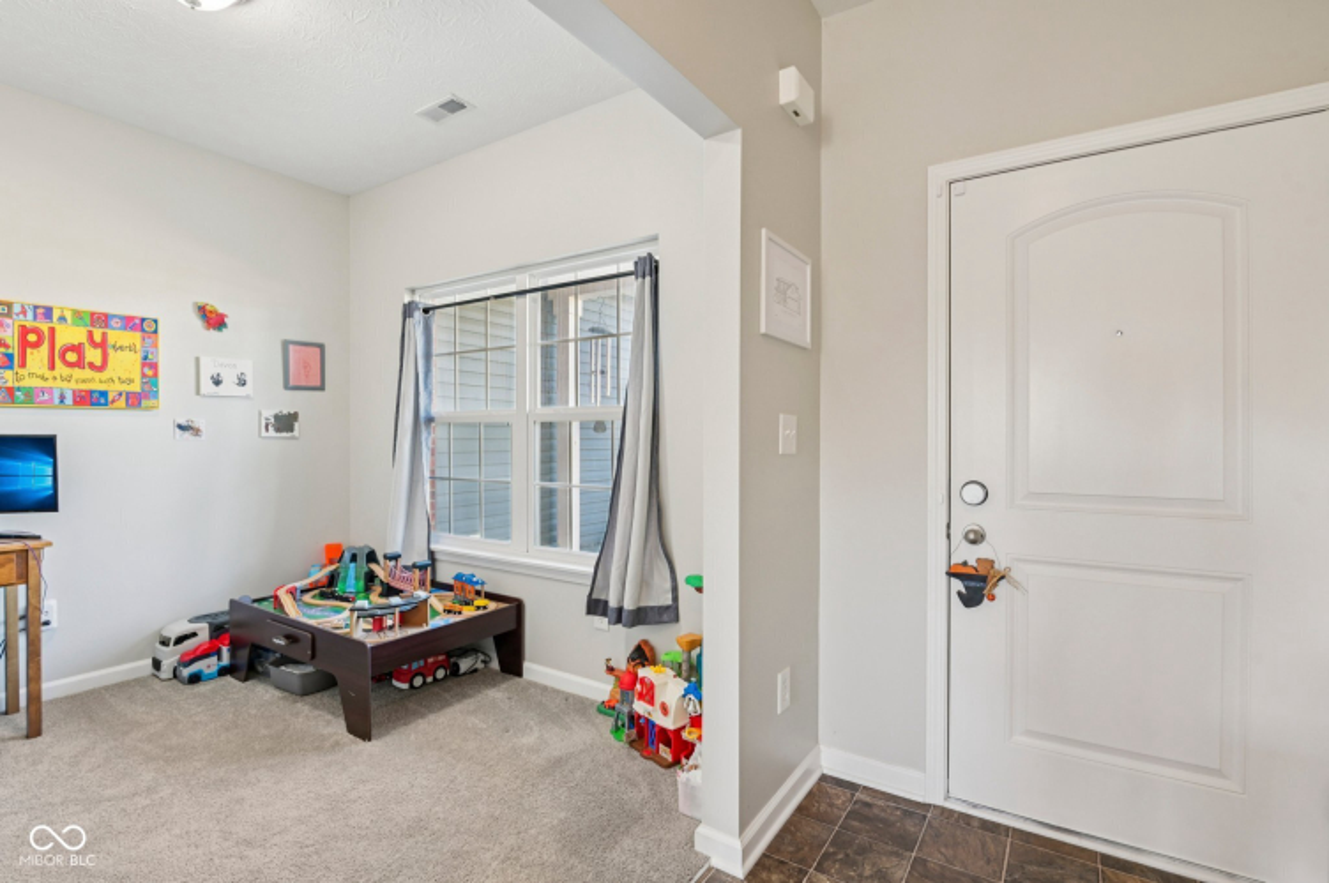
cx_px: 664
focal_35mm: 16
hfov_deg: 96.8
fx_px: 590
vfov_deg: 73.6
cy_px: 442
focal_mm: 16
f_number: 8
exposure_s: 1/15
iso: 400
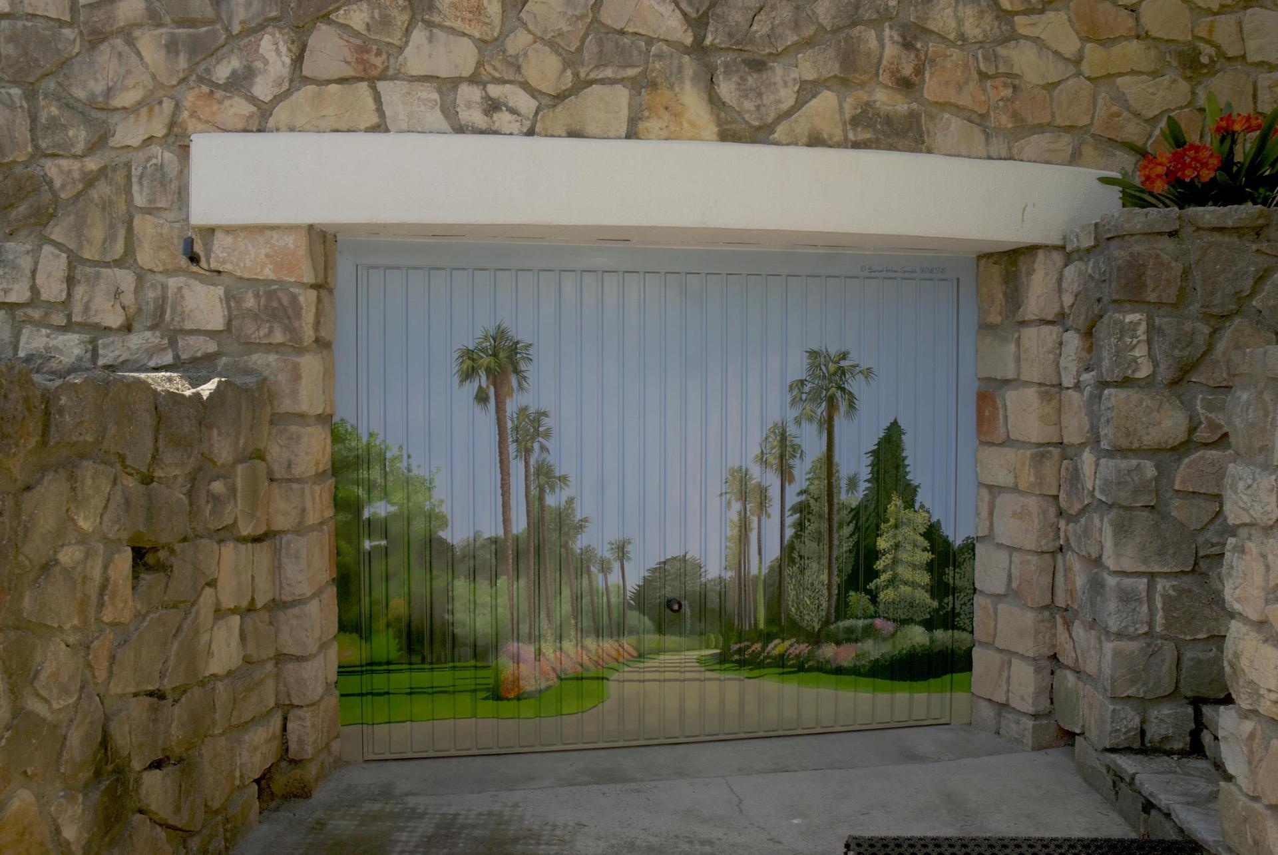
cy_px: 428
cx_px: 639
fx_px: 1173
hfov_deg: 57.2
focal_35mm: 33
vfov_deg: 40.0
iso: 125
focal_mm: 22
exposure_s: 1/100
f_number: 10
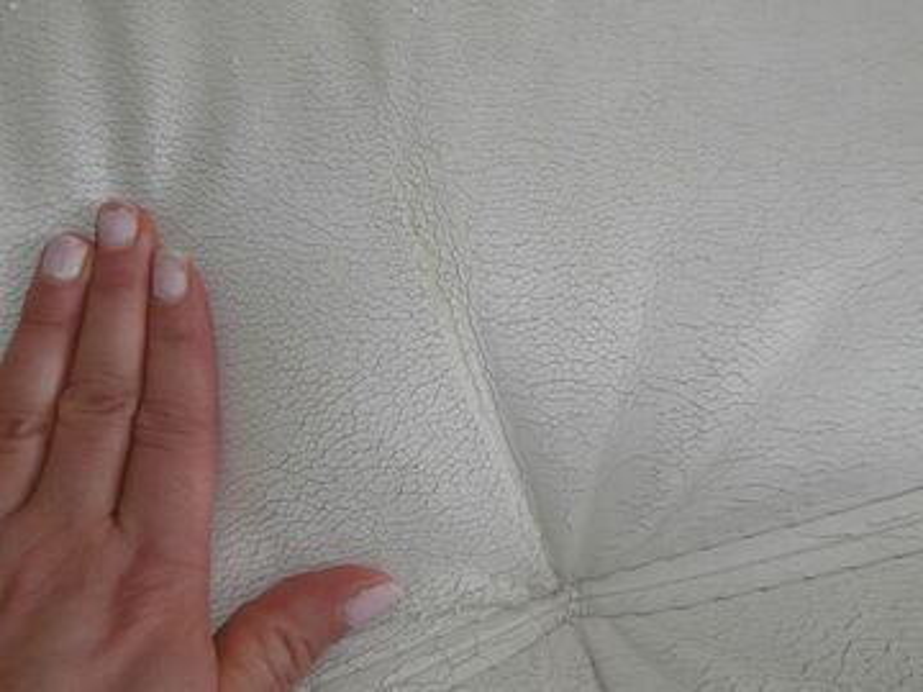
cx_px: 462
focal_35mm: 30
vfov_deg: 46.8
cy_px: 346
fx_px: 800
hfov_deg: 60.0
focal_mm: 5.36
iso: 200
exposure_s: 1/30
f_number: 3.5
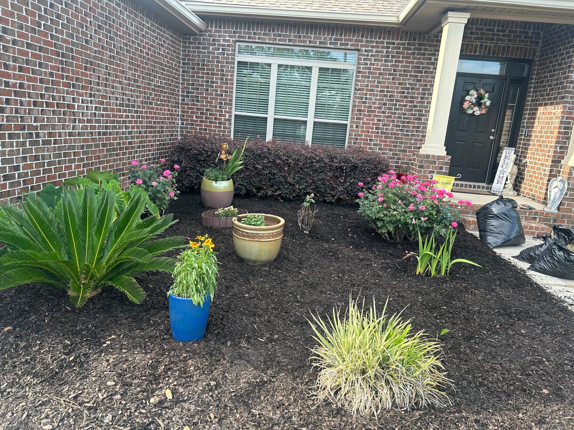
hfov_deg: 67.3
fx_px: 431
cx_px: 287
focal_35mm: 26
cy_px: 215
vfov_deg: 53.1
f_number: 1.5
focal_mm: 5.7
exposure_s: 1/433
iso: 50
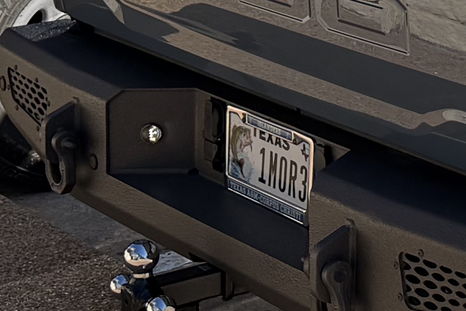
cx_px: 821
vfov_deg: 9.0
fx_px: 1916
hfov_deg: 12.7
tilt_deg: -10.2
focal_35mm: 148
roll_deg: -0.4
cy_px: -147
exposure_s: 1/3953
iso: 80
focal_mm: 6.76
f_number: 1.78
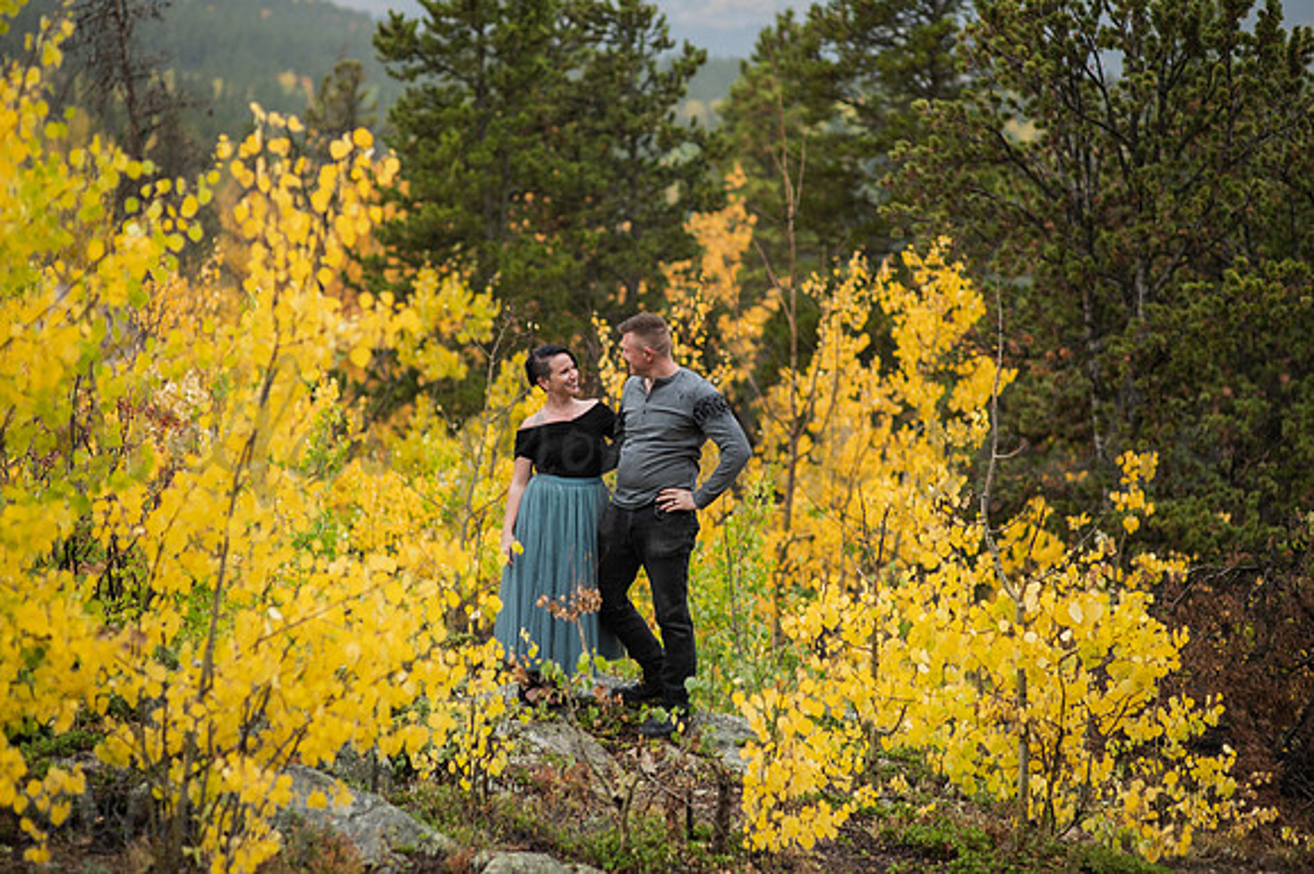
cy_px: 437
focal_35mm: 85
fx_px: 3101
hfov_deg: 23.9
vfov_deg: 16.1
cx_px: 657
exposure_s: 1/320
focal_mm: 85
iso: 320
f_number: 2.2
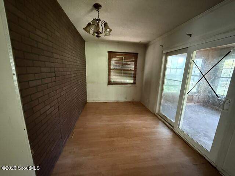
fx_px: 95
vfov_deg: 85.7
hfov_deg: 102.1
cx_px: 118
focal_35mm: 14
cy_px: 88
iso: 1600
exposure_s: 1/38
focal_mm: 2.22
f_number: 2.2
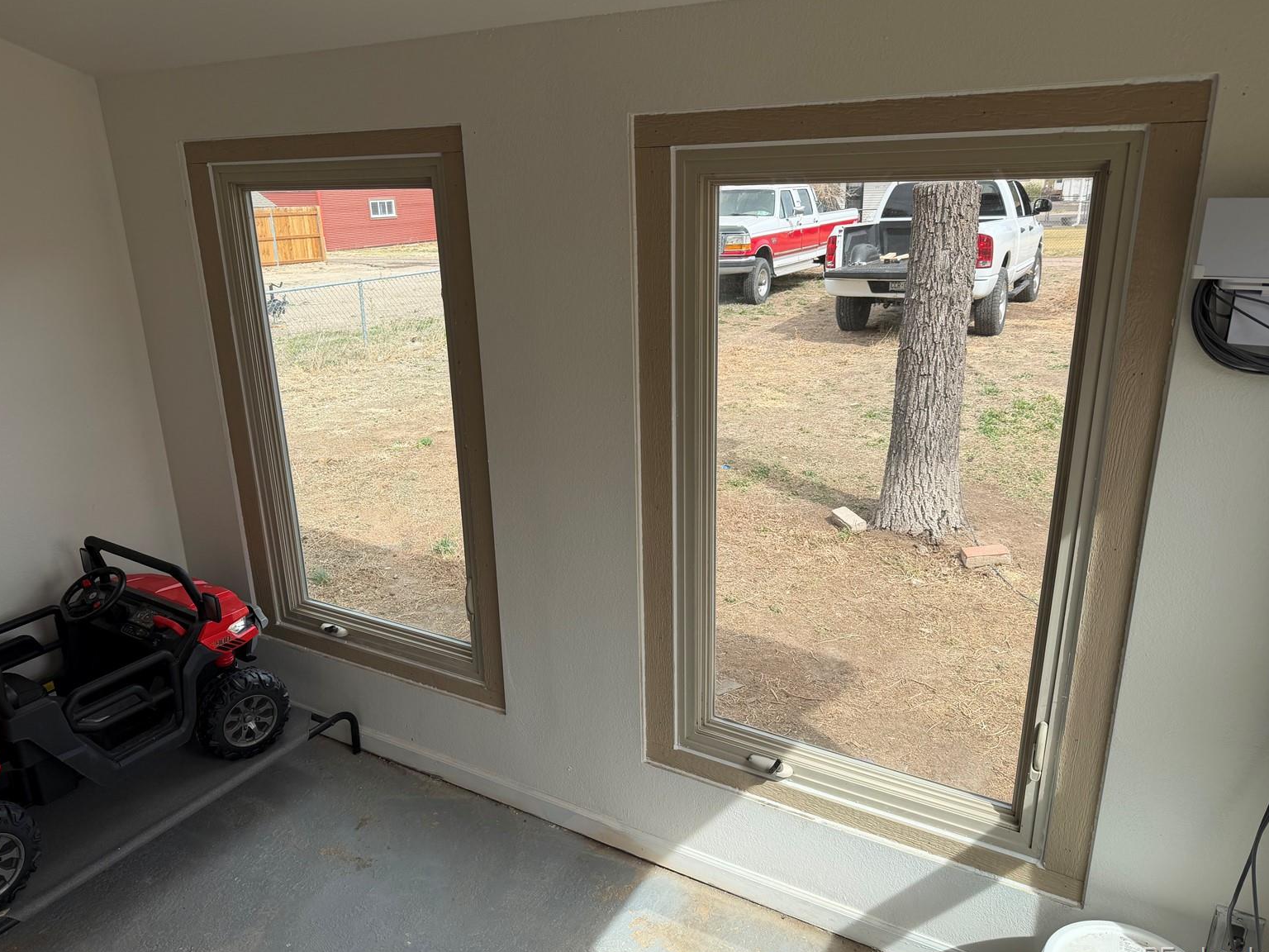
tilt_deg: -17.6
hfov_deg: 69.4
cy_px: 478
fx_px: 916
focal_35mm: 25
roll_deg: +1.5
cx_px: 615
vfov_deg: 54.9
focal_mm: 6.76
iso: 80
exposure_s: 1/1618
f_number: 1.78
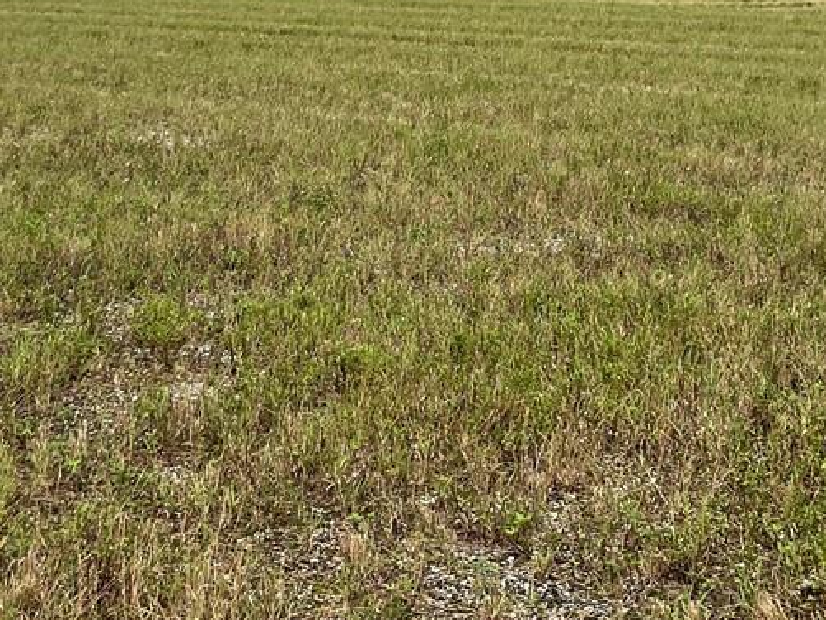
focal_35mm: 83
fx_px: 1981
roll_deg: -0.6
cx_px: 394
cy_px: -239
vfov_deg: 16.6
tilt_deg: +4.6
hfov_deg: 23.6
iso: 32
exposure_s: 1/2092
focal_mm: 4.2
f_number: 1.6
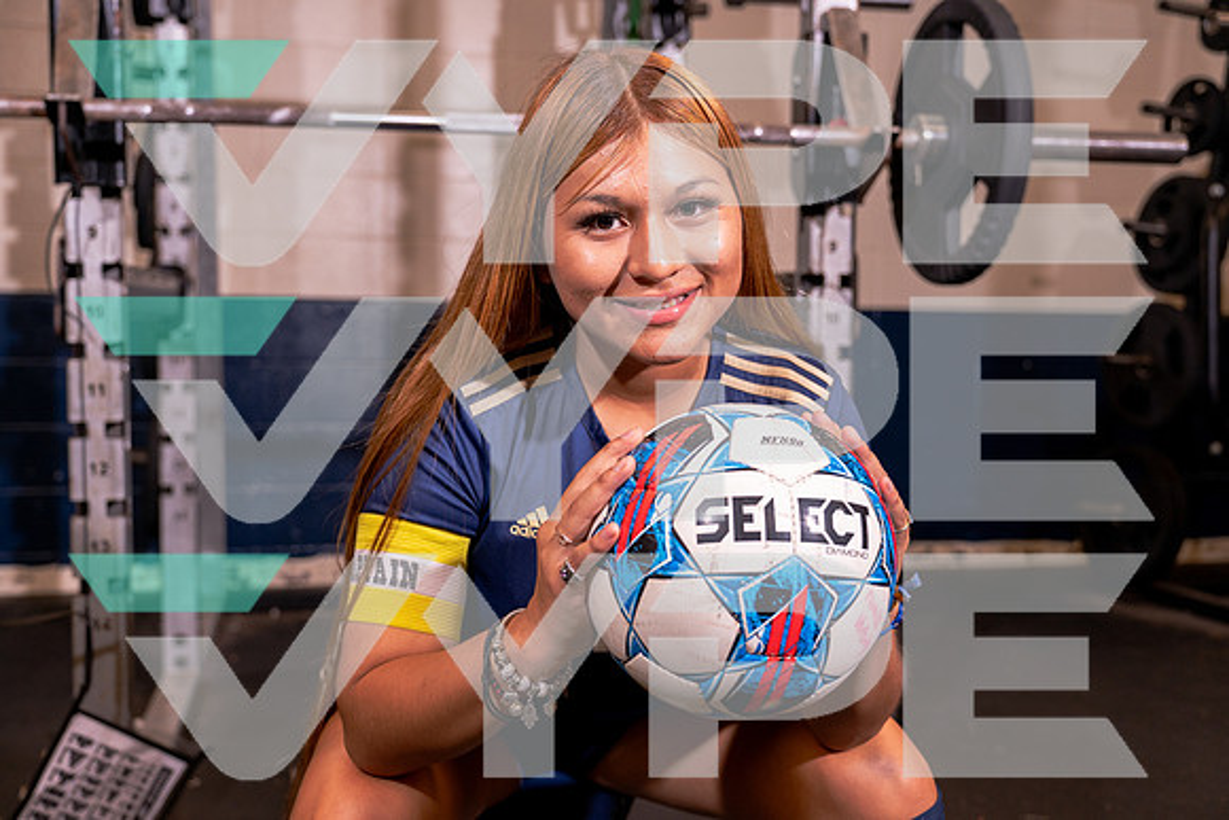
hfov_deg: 48.4
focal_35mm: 40
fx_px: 1366
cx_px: 614
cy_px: 410
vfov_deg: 33.4
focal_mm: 40
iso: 500
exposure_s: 1/250
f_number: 4
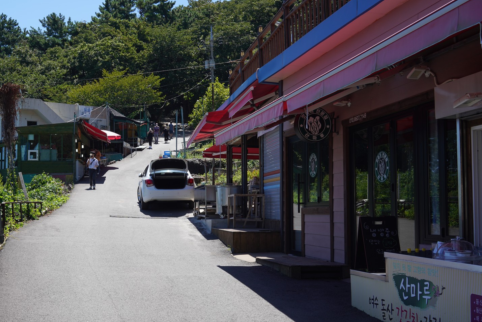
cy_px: 179
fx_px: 656
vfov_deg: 27.5
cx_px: 148
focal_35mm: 49
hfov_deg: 39.7
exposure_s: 1/100
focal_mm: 35
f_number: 11
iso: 100
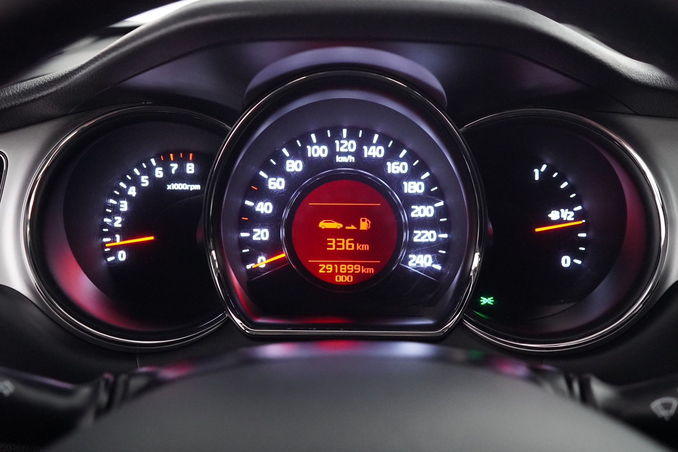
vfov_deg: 31.9
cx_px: 339
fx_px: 791
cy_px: 226
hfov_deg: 46.4
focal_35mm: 42
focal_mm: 28
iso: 12800
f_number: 4
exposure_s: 1/60
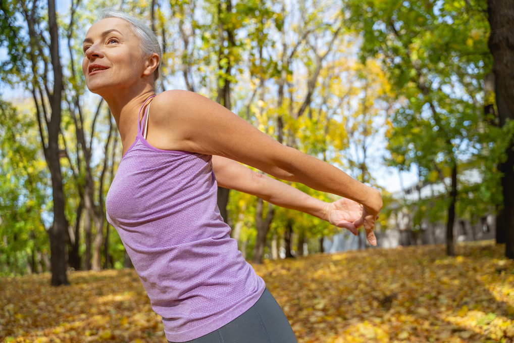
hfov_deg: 65.5
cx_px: 257
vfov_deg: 46.4
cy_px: 172
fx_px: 400
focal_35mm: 28
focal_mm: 28
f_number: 3.2
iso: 200
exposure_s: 1/800
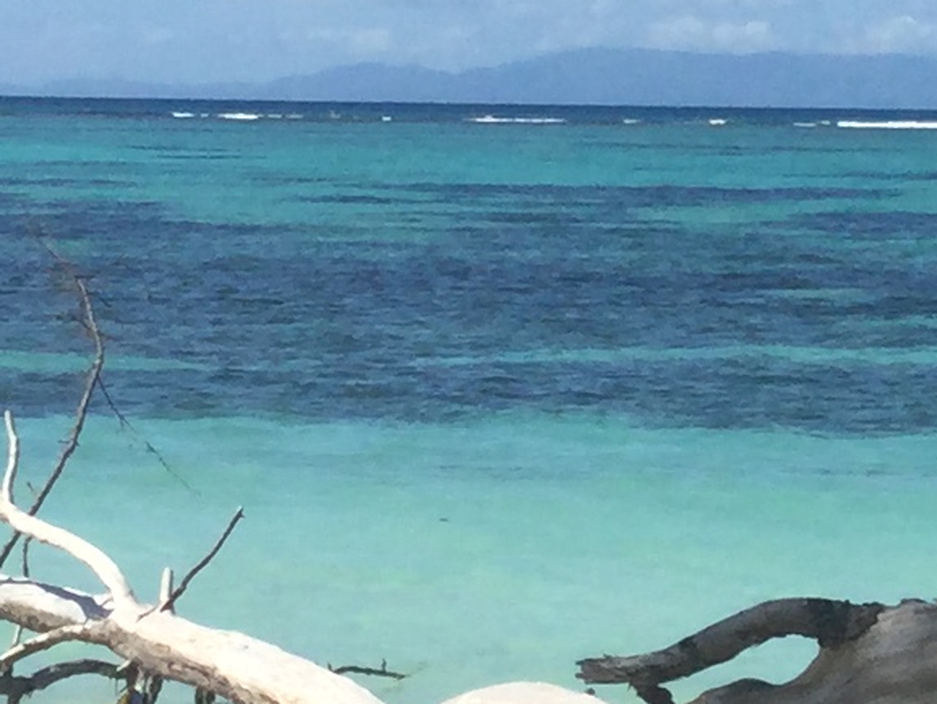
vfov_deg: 8.5
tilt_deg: -6.0
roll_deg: -1.6
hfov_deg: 11.1
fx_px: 4739
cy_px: 545
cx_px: 1130
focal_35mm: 175
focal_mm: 3.3
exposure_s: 1/1773
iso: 25
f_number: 2.4
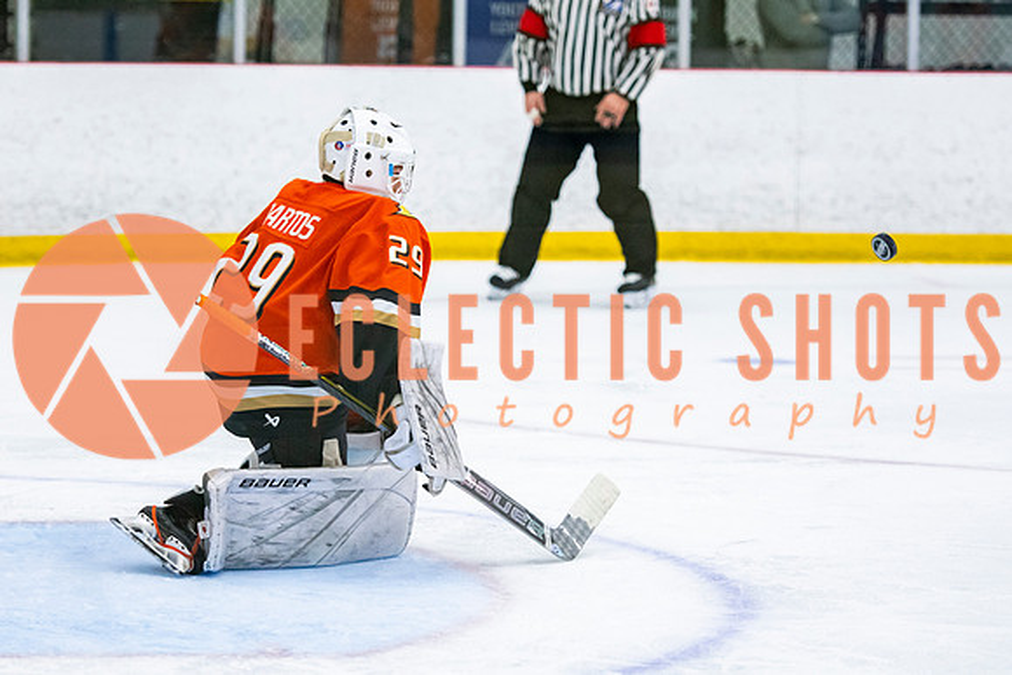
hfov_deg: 12.2
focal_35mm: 168
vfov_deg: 8.2
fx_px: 4735
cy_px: 321
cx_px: 429
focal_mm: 110
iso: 2500
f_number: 3.2
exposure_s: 1/640
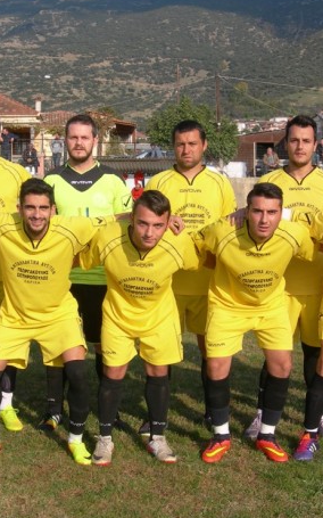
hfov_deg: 20.6
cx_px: 155
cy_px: 264
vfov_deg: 32.5
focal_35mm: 63
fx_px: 888
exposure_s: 1/508
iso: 50
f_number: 4.9
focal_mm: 8.5
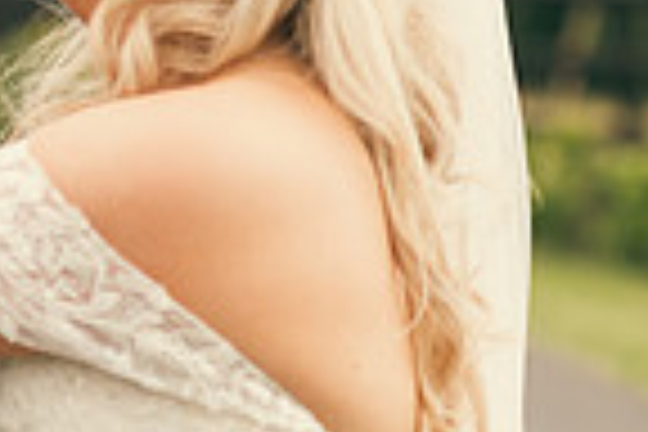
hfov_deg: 4.8
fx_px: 7631
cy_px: 160
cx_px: -158
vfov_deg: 3.2
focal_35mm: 424
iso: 125
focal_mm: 105
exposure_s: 1/320
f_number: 3.5
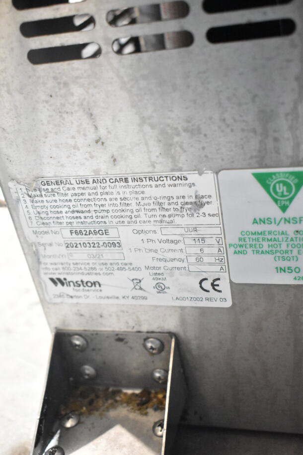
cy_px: 228
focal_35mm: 46
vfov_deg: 42.3
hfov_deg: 29.0
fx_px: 587
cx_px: 152
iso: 8000
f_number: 4.2
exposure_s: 1/50
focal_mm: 31
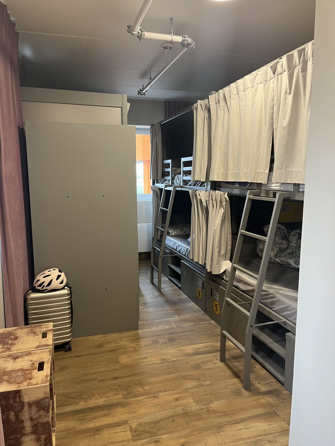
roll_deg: -0.3
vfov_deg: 67.3
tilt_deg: -8.9
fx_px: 335
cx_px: 168
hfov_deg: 53.1
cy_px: 223
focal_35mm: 26
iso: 125
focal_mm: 5.1
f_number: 1.6
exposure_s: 1/50
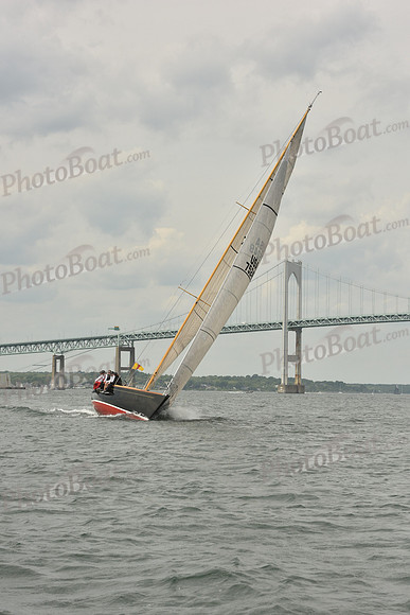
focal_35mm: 95
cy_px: 308
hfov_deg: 14.4
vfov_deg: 21.5
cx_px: 205
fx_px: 1622
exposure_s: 1/1000
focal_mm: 95
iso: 400
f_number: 13
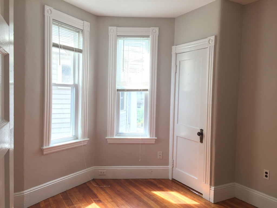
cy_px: 104
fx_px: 232
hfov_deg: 61.7
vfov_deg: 48.2
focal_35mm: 29
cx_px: 138
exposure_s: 1/40
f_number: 2.2
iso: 32
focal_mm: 4.15
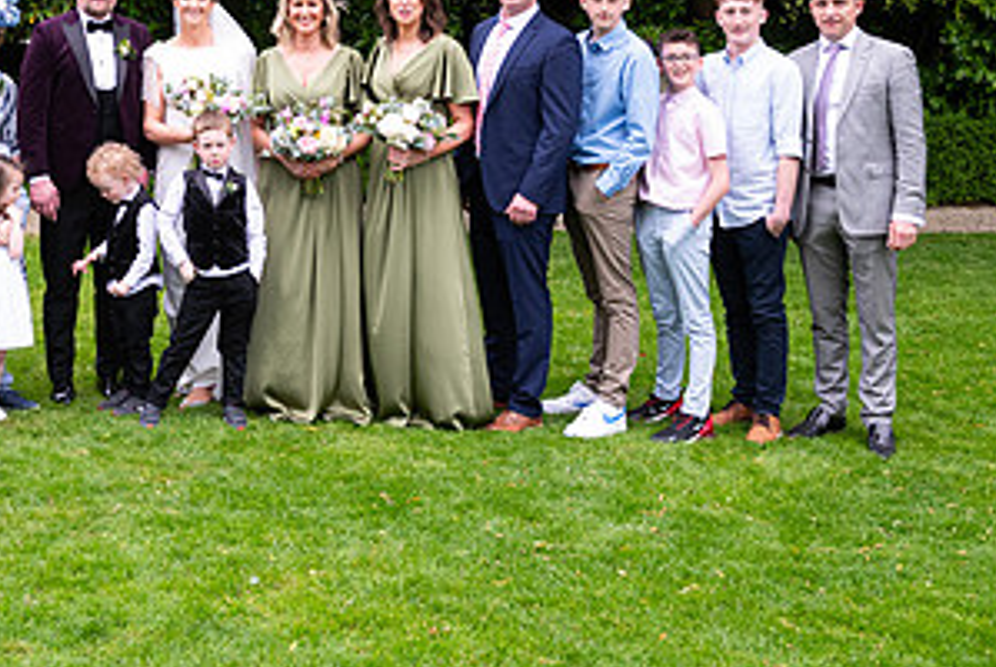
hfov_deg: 31.4
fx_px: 1717
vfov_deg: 21.4
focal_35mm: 62
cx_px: 173
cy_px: 38
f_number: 5
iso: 400
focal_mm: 32
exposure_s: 1/200
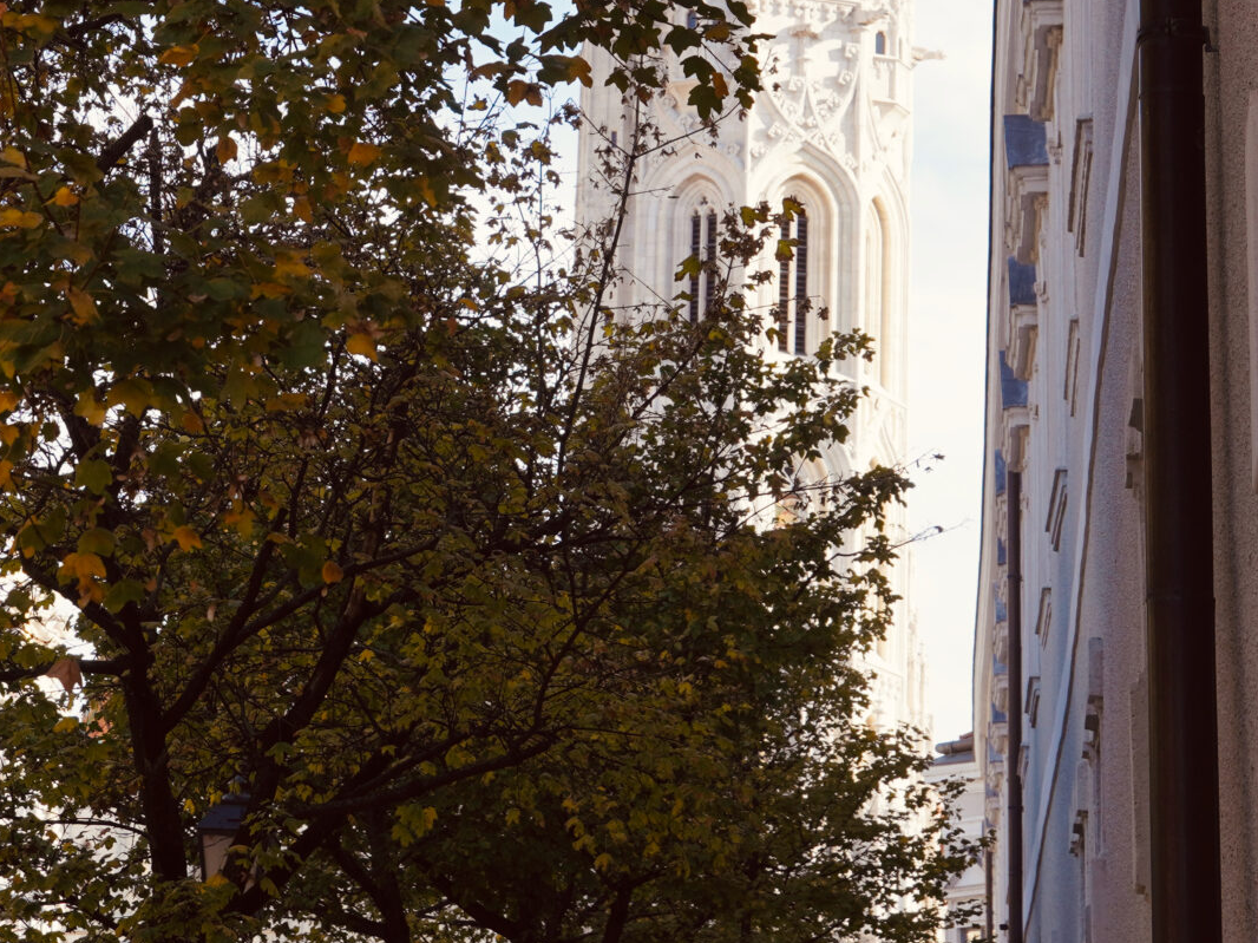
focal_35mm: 97
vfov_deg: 15.1
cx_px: 400
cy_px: 160
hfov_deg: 20.2
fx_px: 3524
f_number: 4.5
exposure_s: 1/250
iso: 100
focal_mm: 28
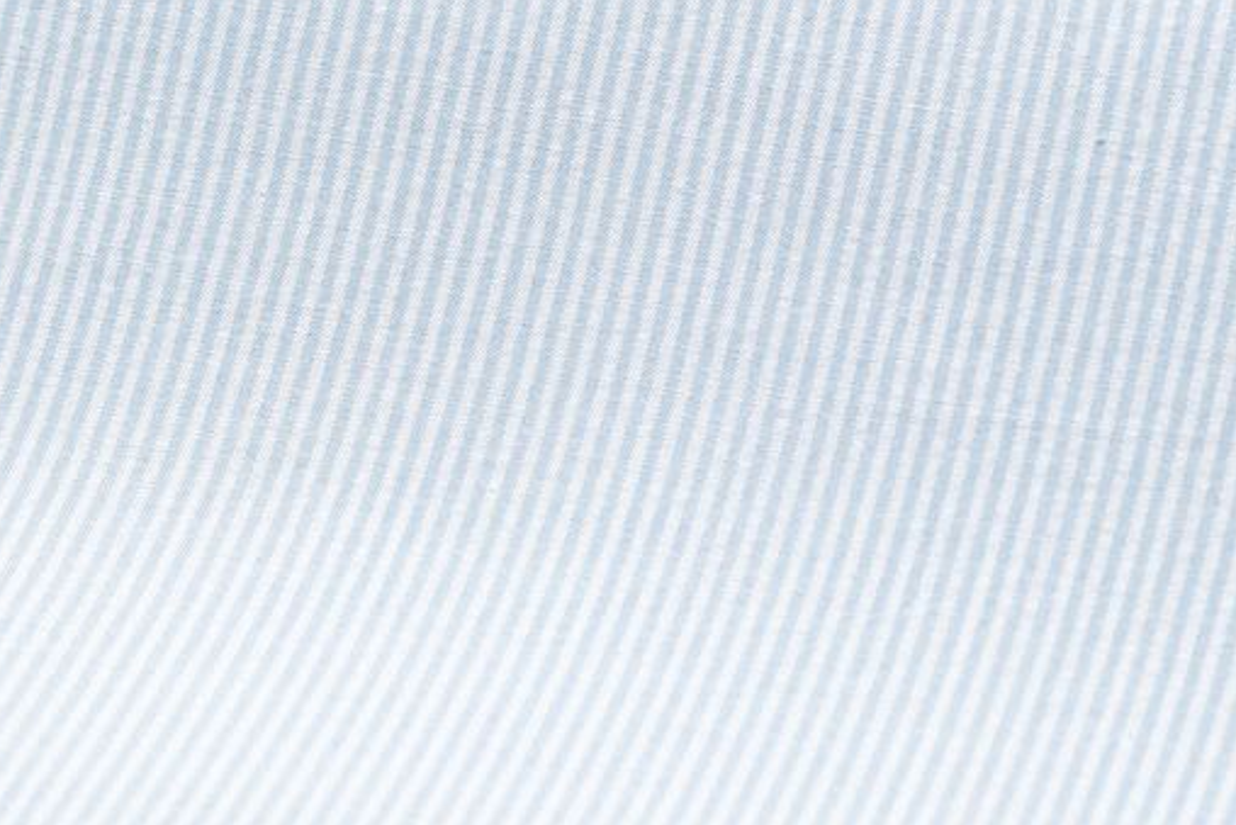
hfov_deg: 15.4
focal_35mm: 133
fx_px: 4567
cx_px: 606
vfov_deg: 10.3
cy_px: 395
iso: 100
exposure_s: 1/160
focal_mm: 85
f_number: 8
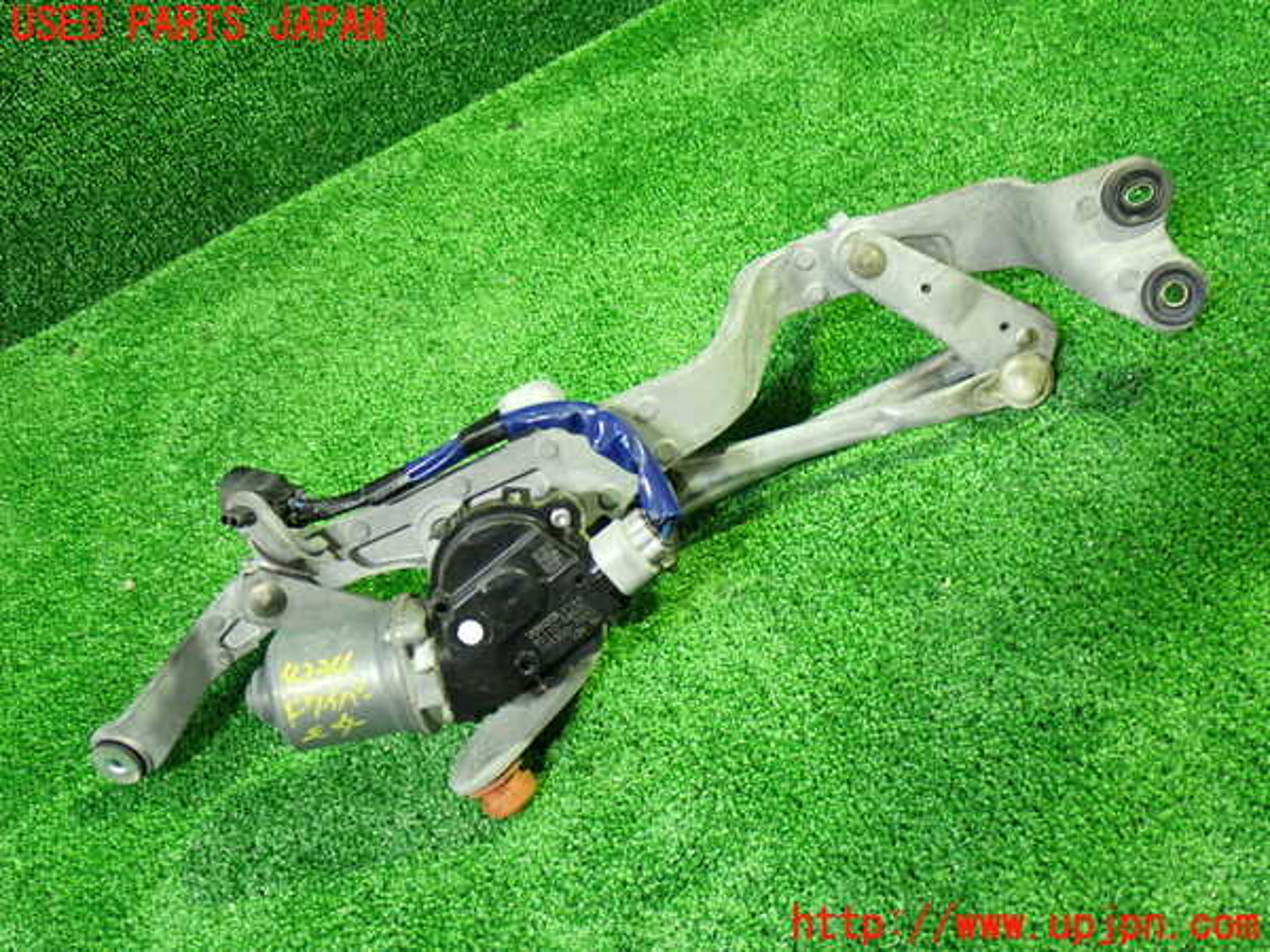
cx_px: 635
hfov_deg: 49.0
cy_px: 476
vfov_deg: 37.7
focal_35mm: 38
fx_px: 1394
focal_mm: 6.83
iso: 800
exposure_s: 1/25
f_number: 2.7
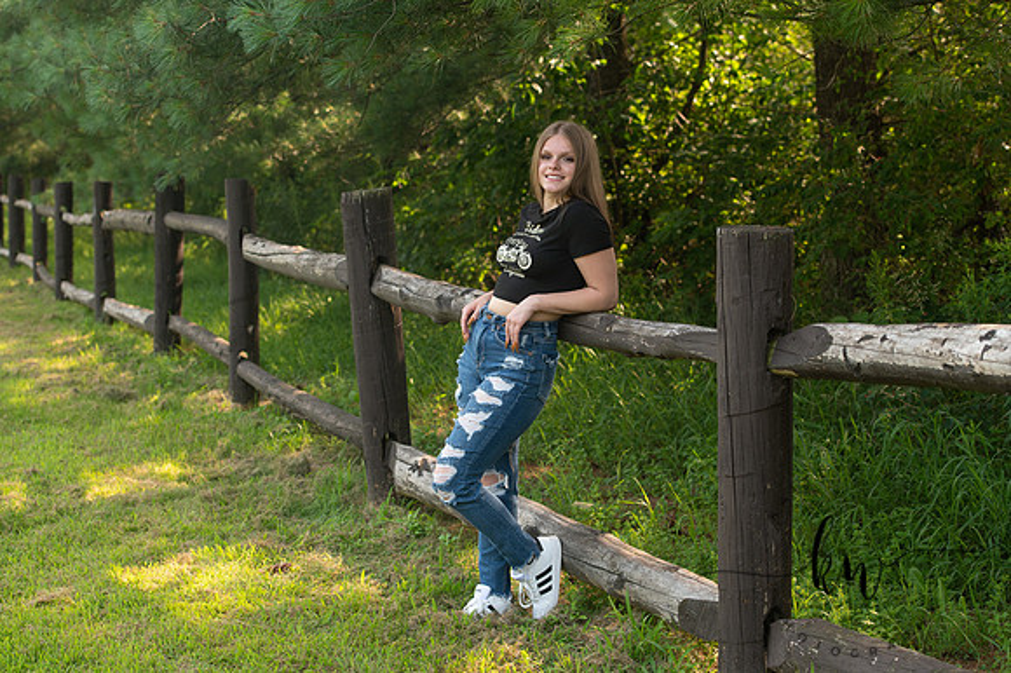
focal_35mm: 70
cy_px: 336
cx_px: 506
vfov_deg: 19.4
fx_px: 1965
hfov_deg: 28.9
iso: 400
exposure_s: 1/250
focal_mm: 70
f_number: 4.5
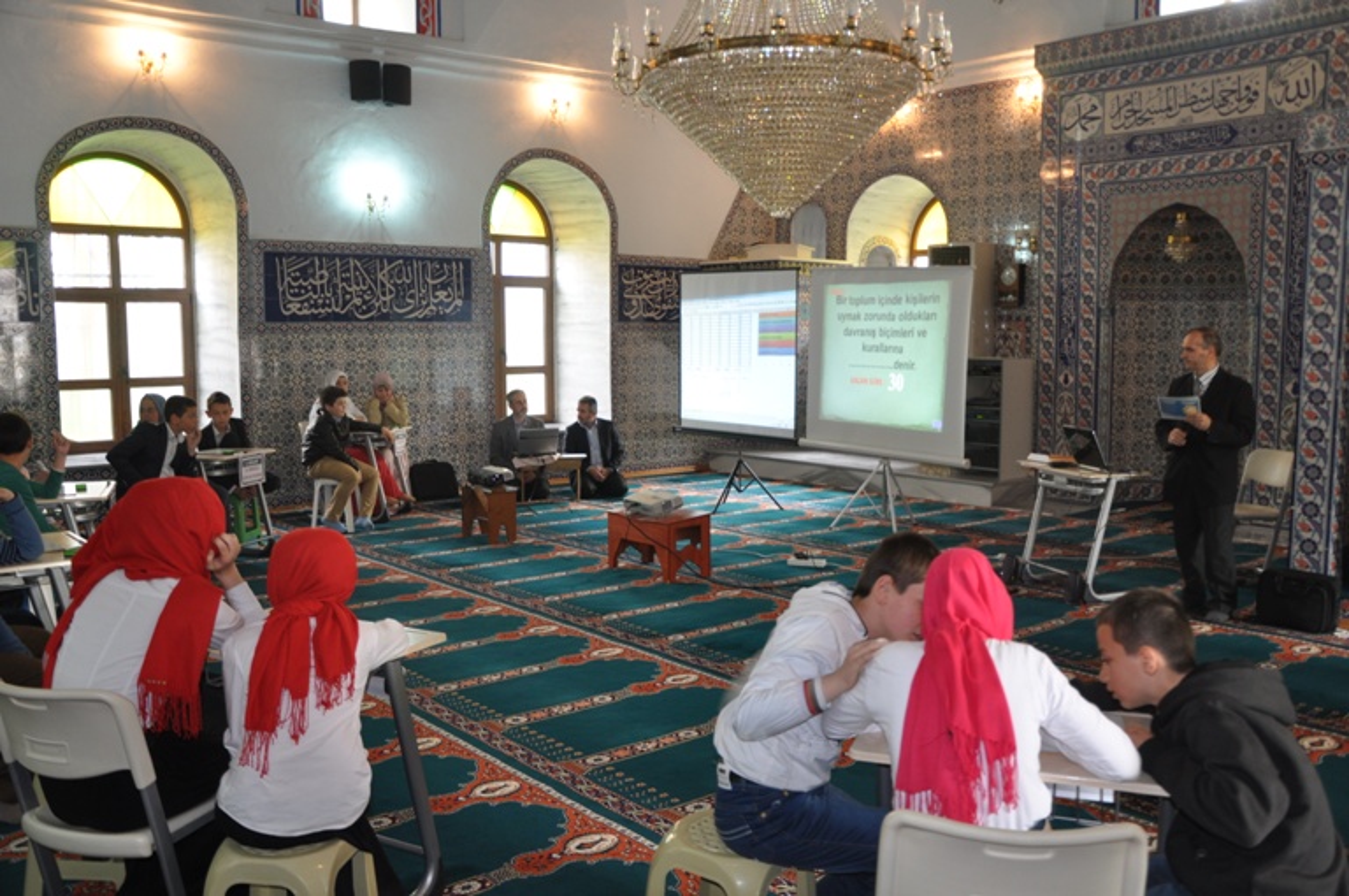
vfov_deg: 41.6
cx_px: 674
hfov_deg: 59.6
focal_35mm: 32
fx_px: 1179
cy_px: 448
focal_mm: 21
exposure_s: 1/15
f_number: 3.8
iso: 400
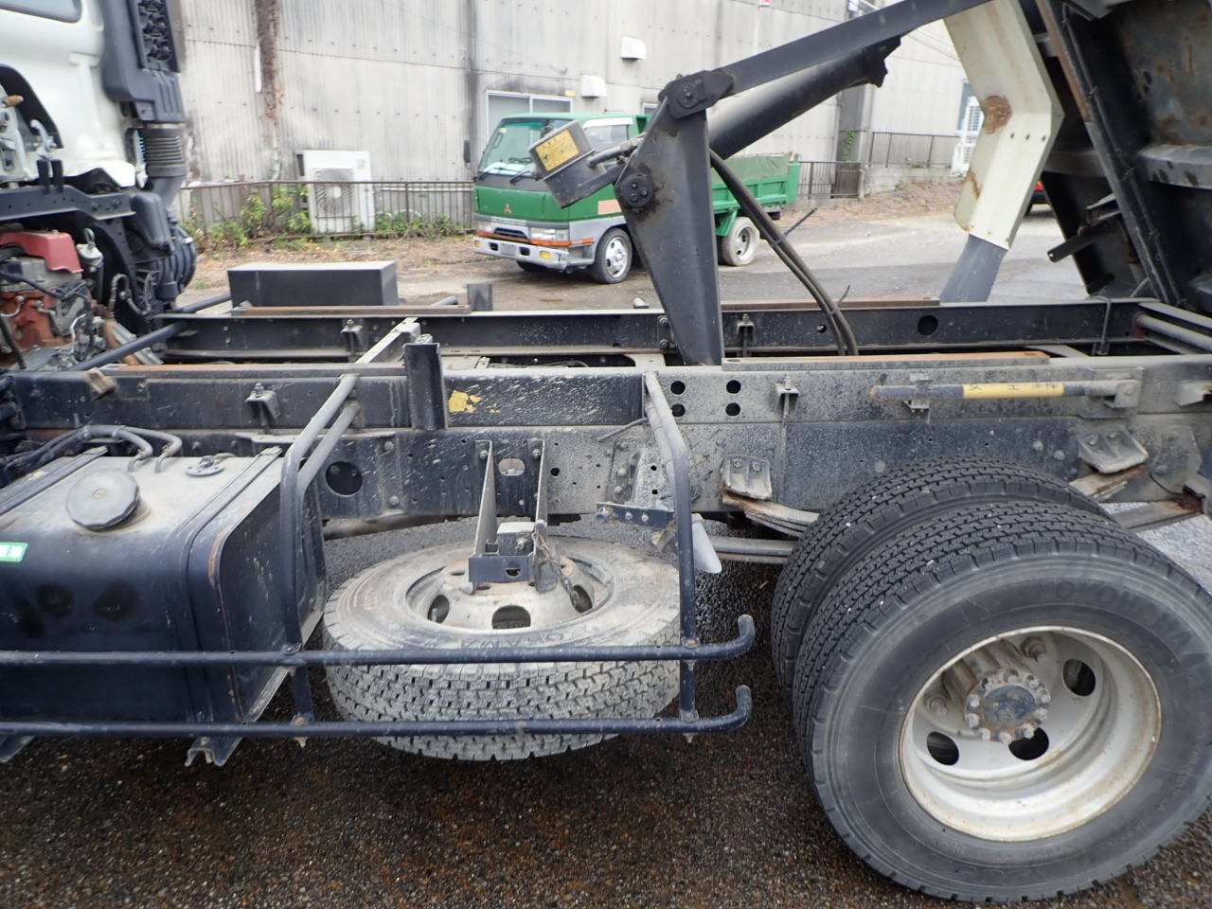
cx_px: 606
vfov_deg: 54.9
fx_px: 875
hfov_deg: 69.4
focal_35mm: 25
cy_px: 454
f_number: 2.8
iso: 100
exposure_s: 1/200
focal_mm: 4.5
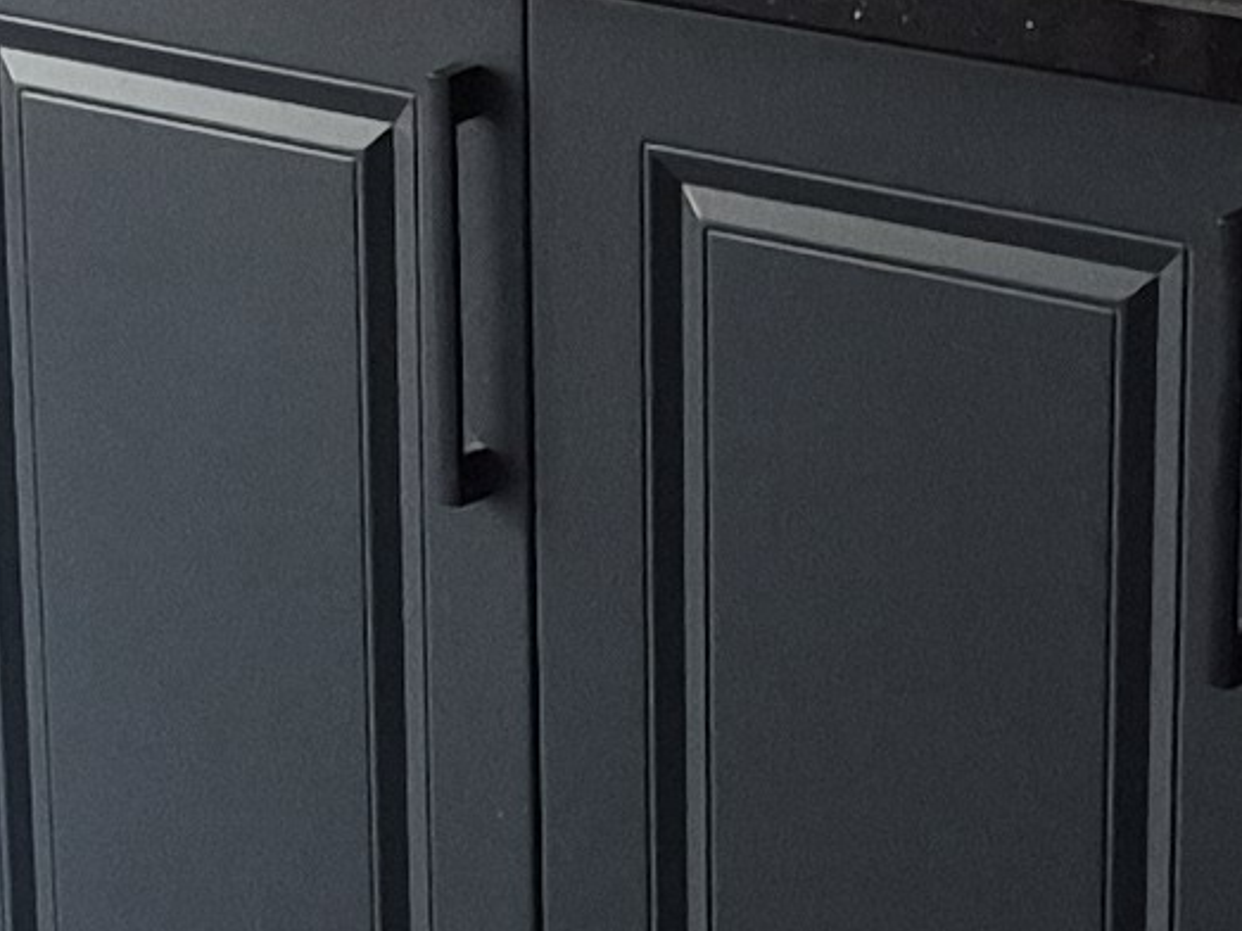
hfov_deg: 11.1
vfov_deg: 8.4
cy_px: 846
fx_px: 6313
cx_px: -24
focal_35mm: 176
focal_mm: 5.4
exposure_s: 1/100
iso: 200
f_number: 1.8
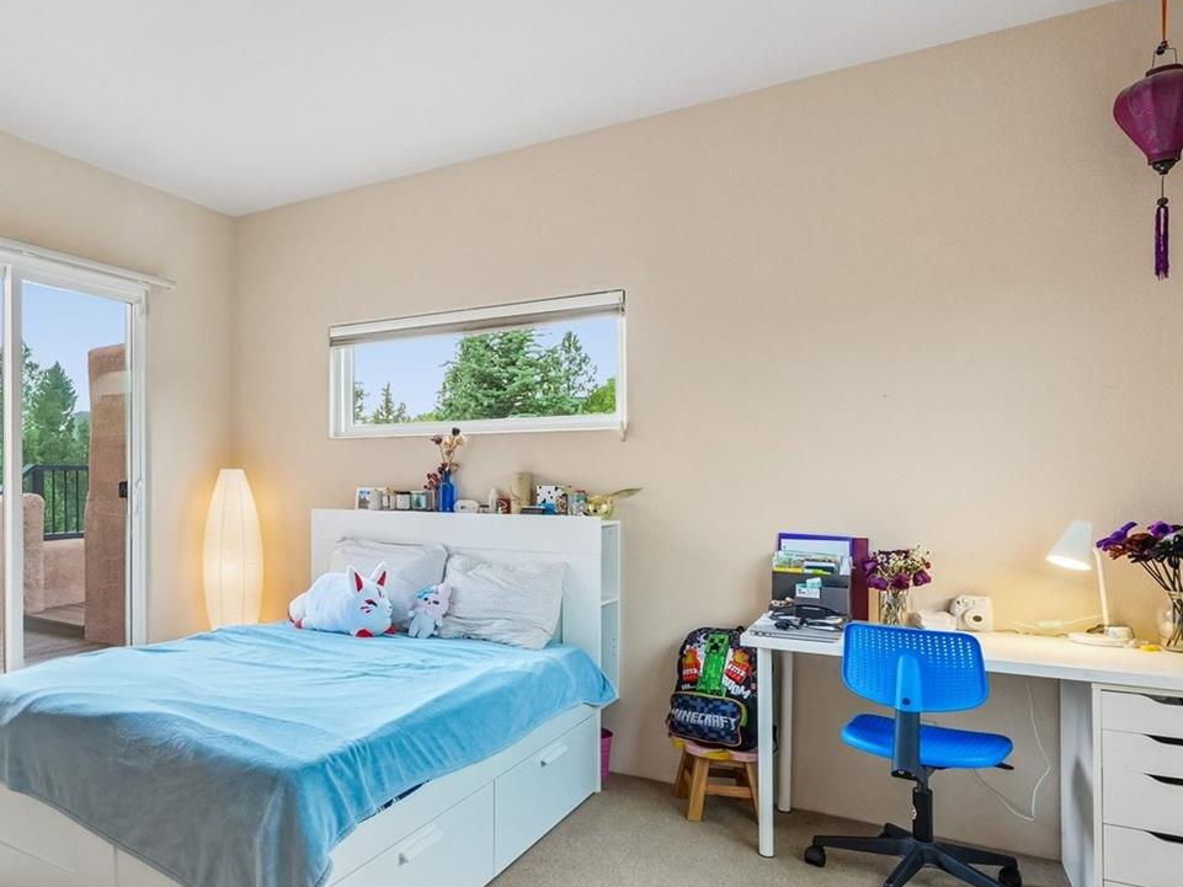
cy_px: 467
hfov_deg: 66.5
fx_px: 820
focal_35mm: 24
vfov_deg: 56.8
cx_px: 276
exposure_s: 1/4
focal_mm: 10
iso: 800
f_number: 8
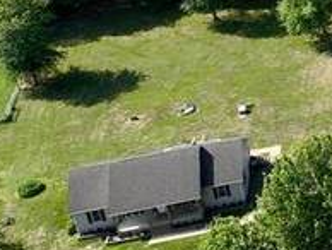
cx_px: 946
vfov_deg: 9.1
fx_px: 1517
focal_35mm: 158
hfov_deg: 9.9
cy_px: -153
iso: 100
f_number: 2.8
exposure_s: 1/1250
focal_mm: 12.29
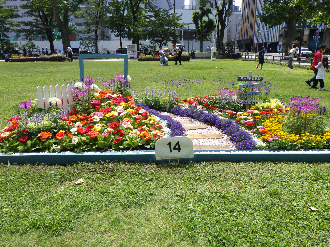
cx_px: 165
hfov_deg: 63.4
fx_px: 267
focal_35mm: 28
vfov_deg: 49.7
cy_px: 124
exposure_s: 1/640
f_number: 4.2
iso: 125
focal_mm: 5
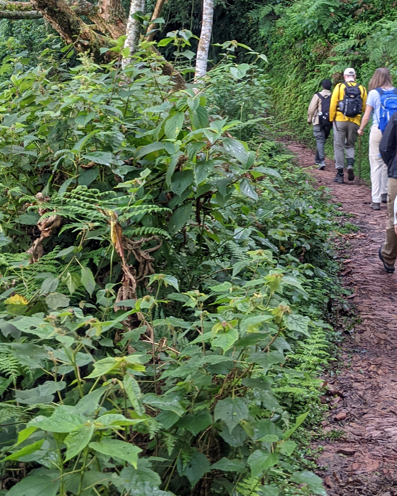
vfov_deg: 30.3
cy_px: 69
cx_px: 275
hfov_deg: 25.2
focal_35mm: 60
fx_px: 881
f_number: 1.8
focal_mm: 4.44
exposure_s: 1/53.3
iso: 62
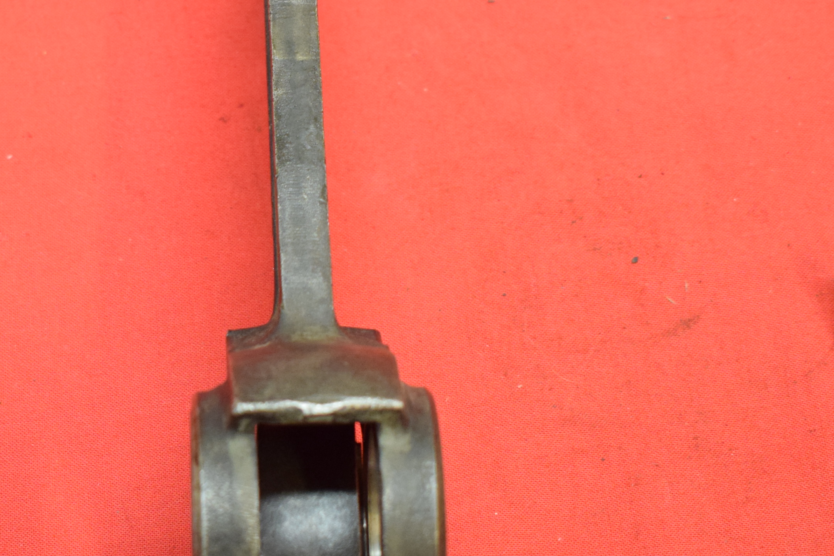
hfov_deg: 18.5
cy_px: 127
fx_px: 2550
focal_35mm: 110
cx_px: 256
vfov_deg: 12.4
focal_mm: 35
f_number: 5
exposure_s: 1/60
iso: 1600
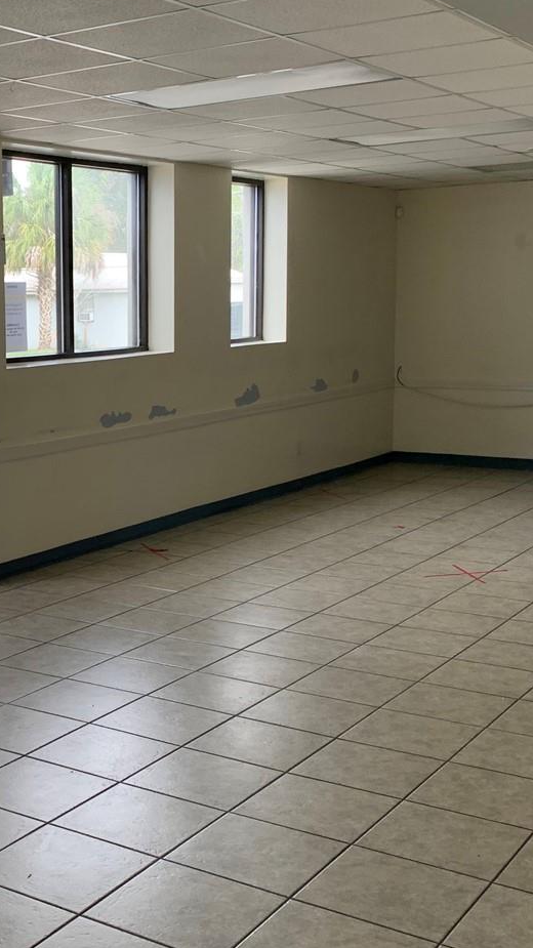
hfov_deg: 23.6
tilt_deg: -8.2
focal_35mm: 49
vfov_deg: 42.1
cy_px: 451
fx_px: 1232
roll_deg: +1.3
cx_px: 26
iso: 50
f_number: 1.8
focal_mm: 4.25
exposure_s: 1/60
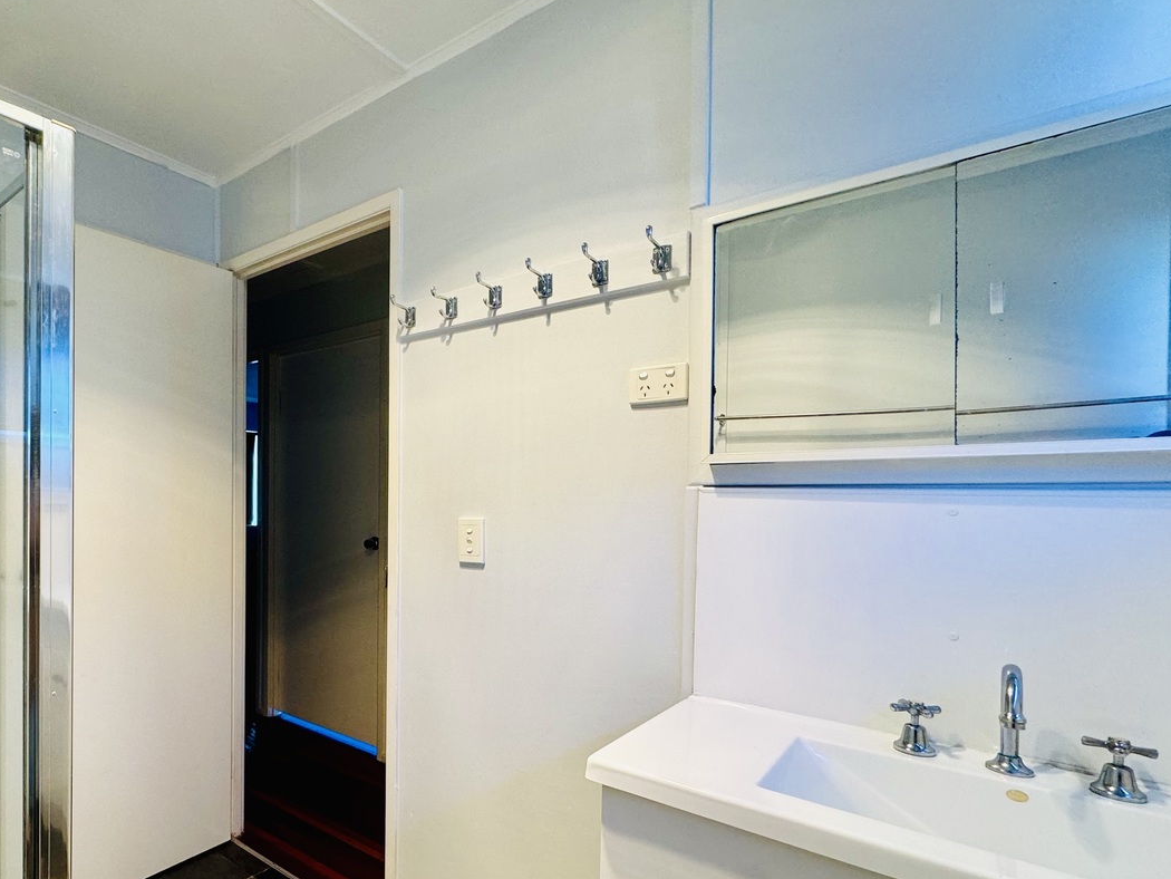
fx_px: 677
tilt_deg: -0.3
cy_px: 508
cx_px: 341
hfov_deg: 77.6
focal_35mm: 20
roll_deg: -0.2
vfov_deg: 65.6
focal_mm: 2.22
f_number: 2.2
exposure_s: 1/100
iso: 160
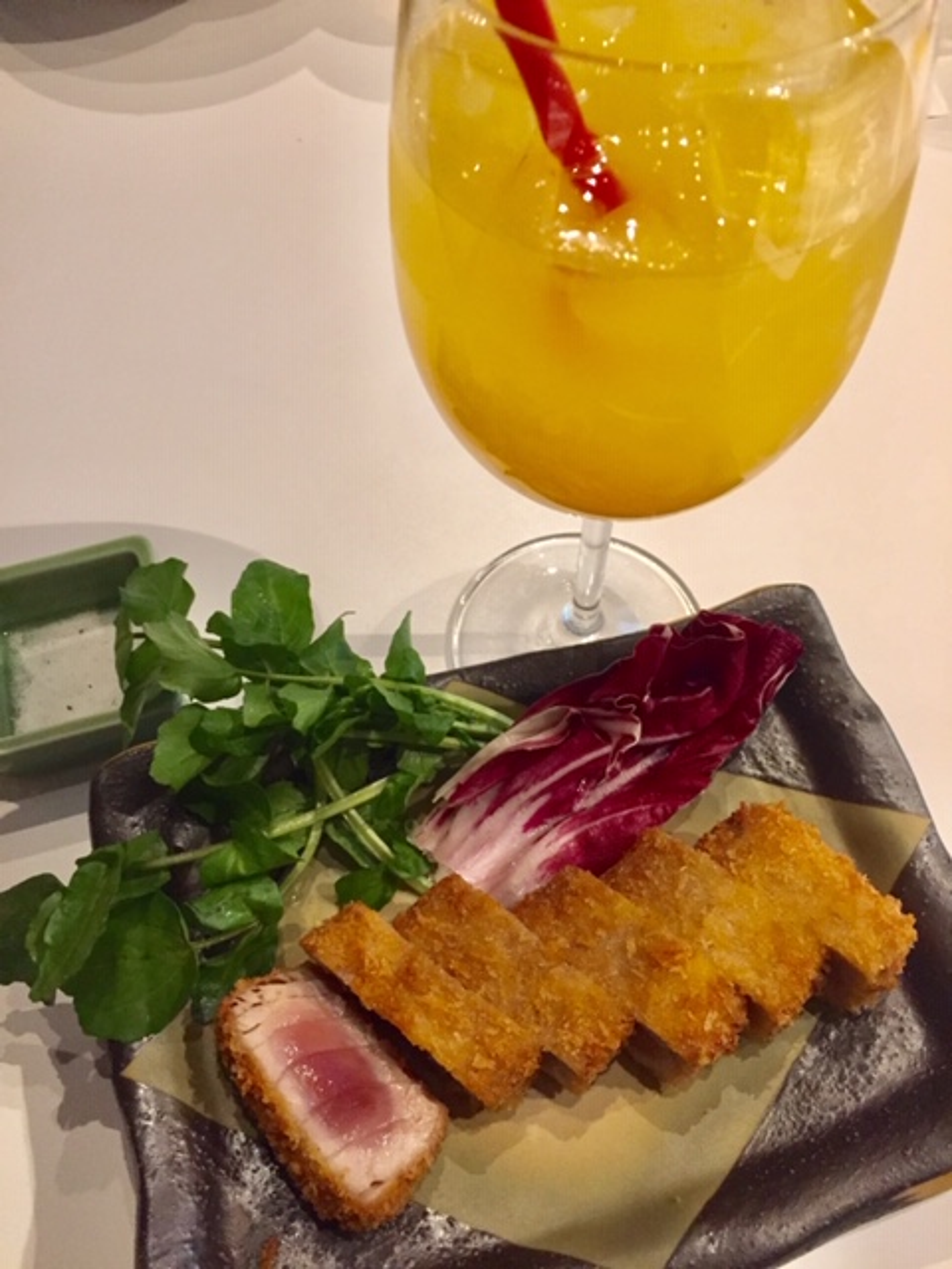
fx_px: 1063
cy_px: 634
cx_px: 476
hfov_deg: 48.2
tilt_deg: -62.4
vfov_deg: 61.7
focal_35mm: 29
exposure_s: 1/30
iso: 200
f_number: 2.2
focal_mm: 4.15
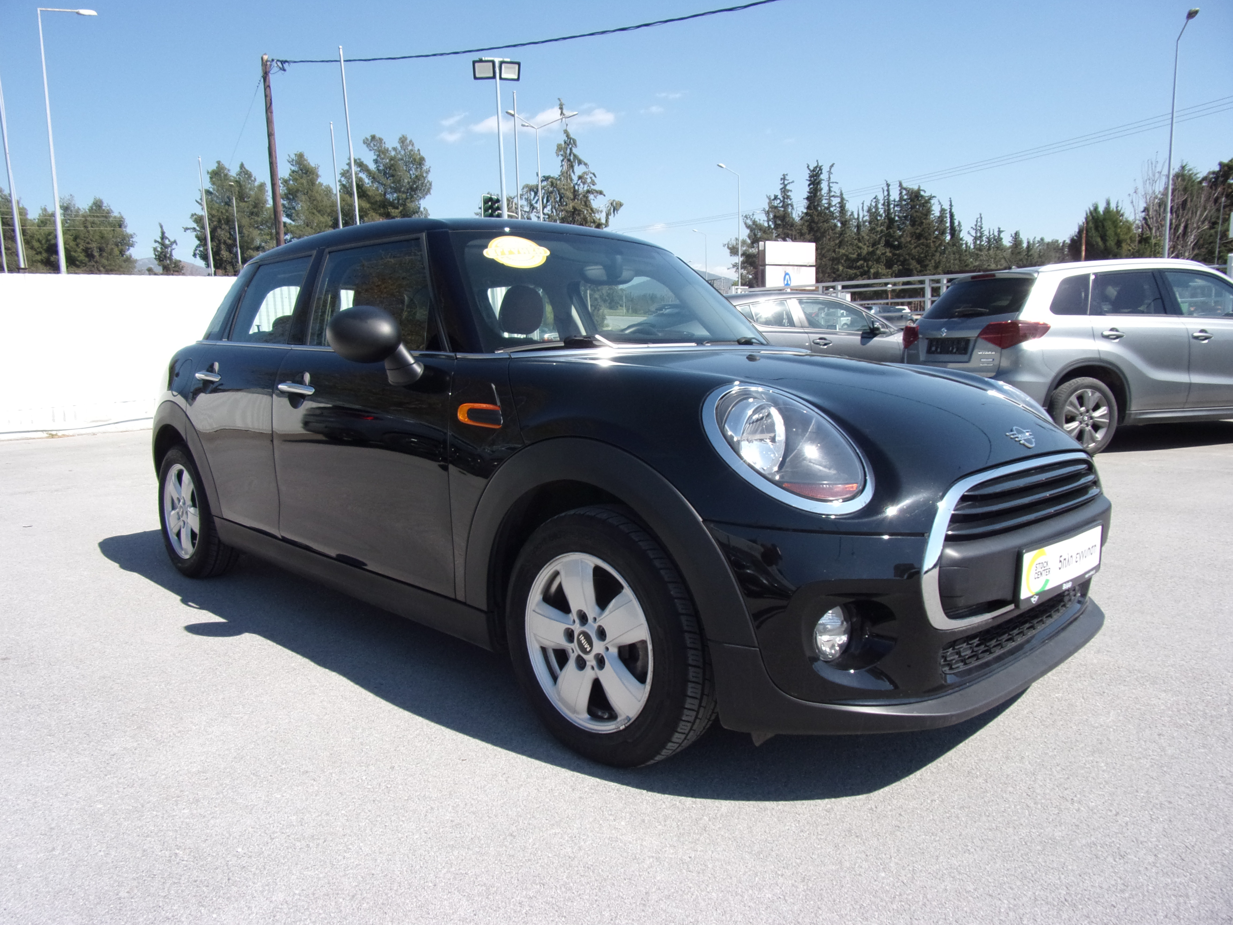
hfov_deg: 71.6
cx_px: 616
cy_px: 462
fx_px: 855
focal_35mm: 24
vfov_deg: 56.8
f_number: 3.3
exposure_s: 1/850
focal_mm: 4.3
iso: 80
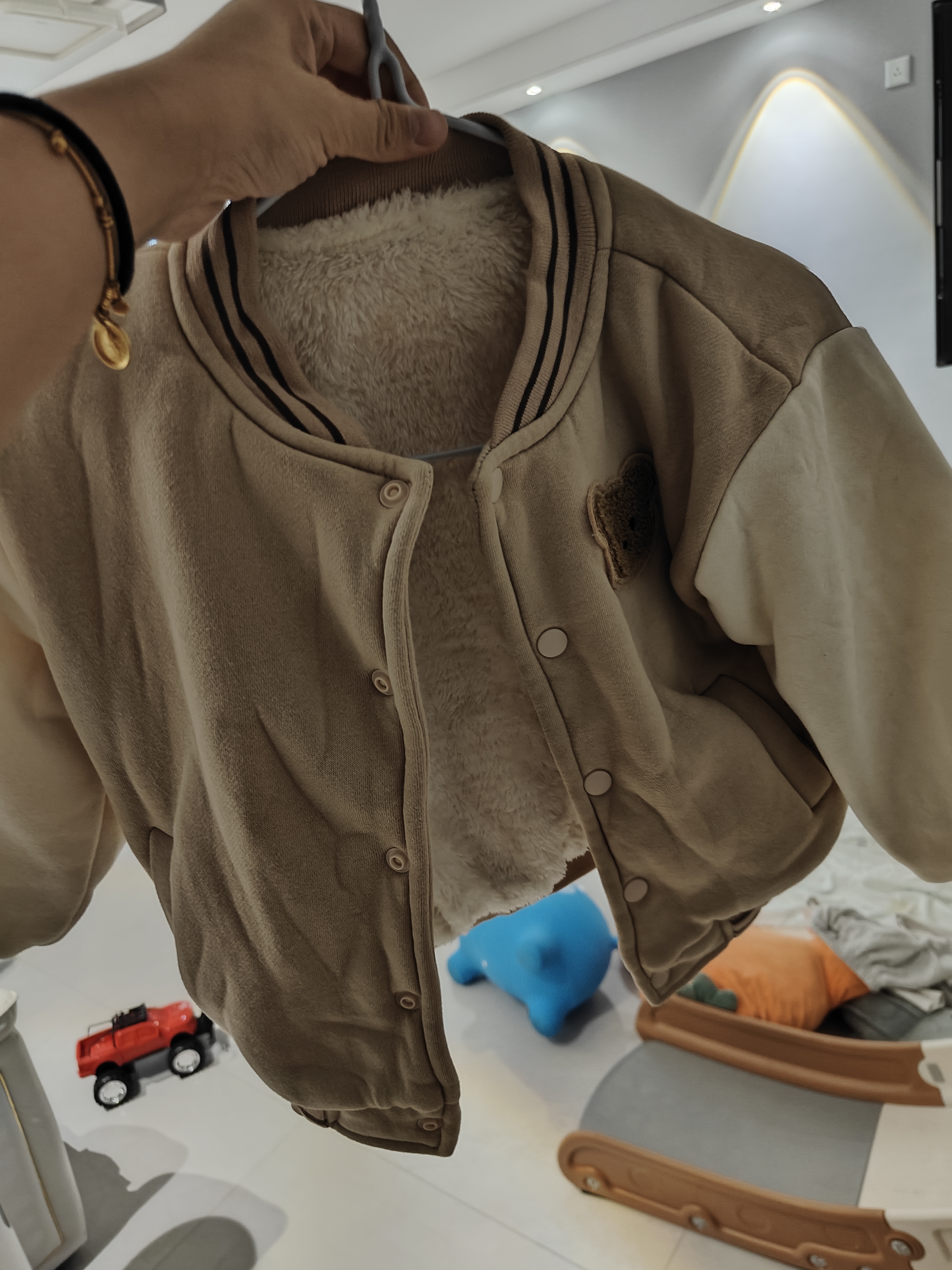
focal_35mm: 24
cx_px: 476
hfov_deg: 56.8
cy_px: 635
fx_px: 880
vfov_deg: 71.6
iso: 640
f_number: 1.8
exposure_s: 1/33
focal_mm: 5.59
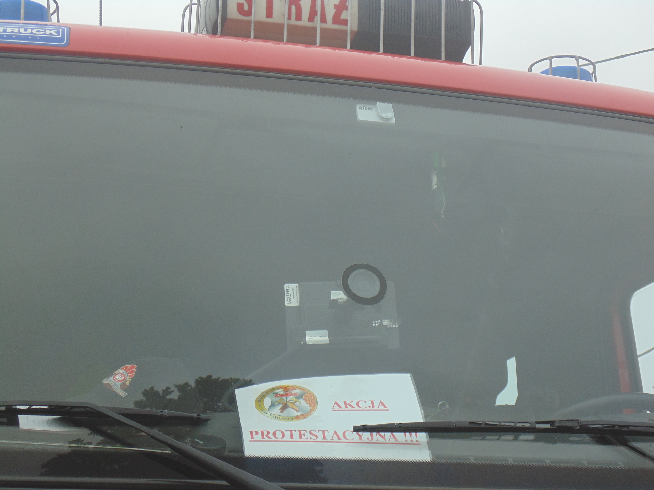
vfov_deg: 22.6
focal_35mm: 65
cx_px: 327
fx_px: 1228
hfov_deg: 29.8
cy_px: 245
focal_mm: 11.7
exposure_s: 1/320
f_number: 4.1
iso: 80
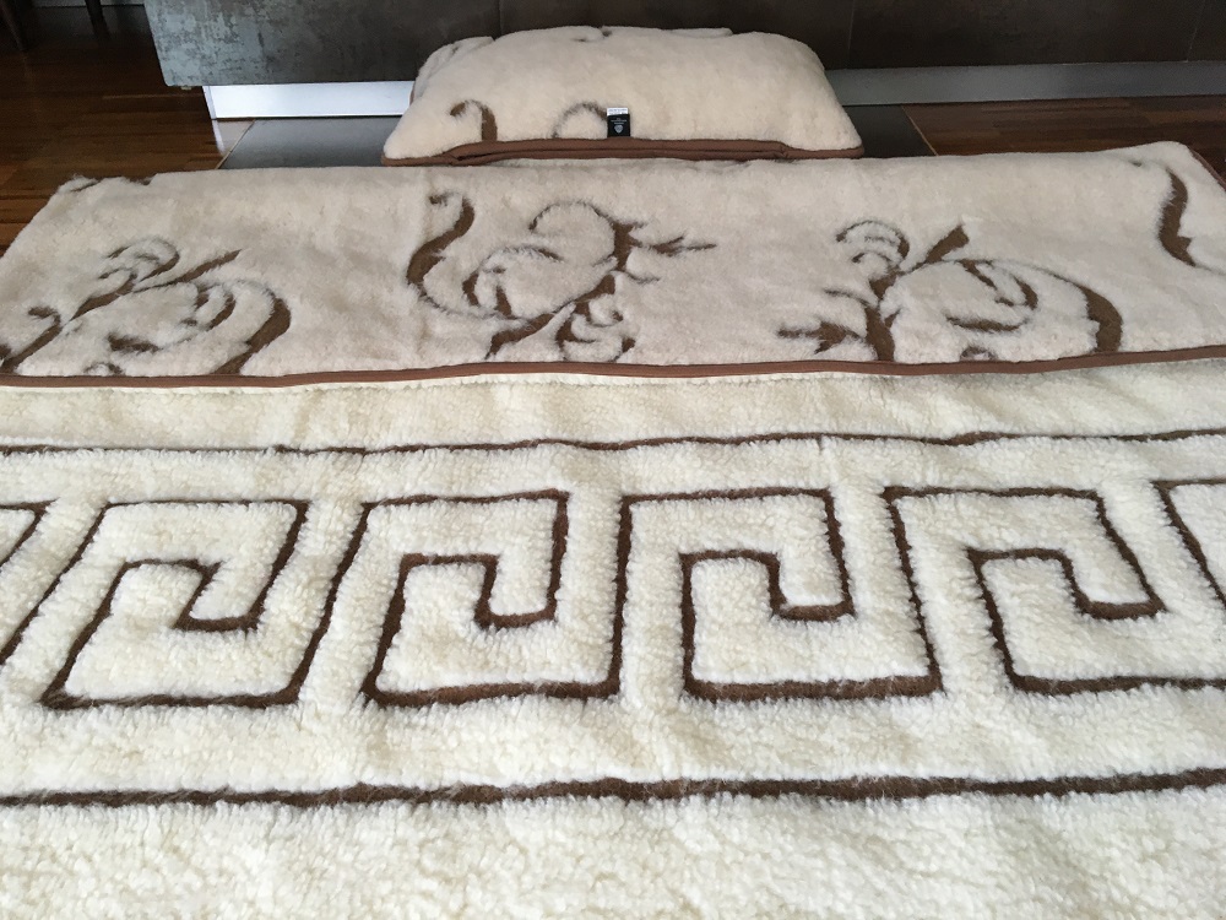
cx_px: 613
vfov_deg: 48.2
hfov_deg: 61.7
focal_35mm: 29
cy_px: 460
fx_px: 1027
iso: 100
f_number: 2.2
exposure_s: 1/33
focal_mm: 4.15
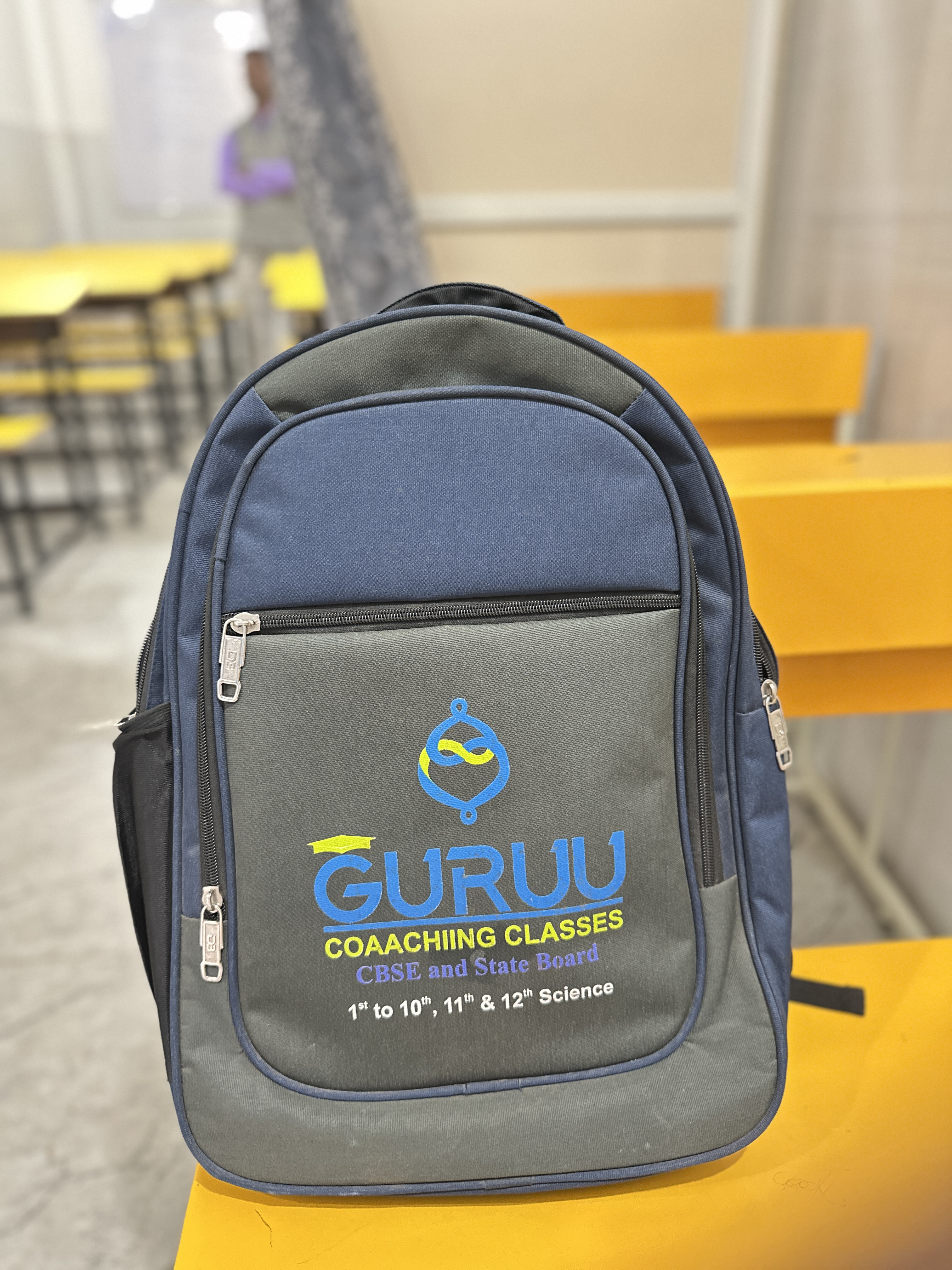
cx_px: 476
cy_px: 635
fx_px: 880
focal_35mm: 24
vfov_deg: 71.6
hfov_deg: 56.8
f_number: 1.78
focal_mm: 6.86
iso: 800
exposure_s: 1/33
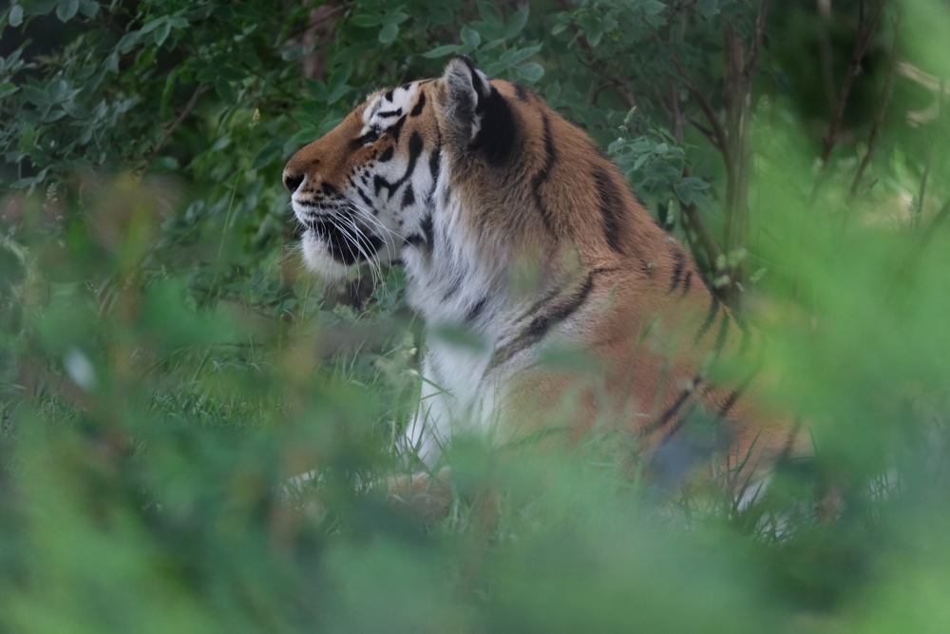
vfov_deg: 2.3
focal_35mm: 600
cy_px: 317
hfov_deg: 3.4
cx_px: 475
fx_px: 15835
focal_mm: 400
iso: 3200
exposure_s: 1/1000
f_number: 5.6
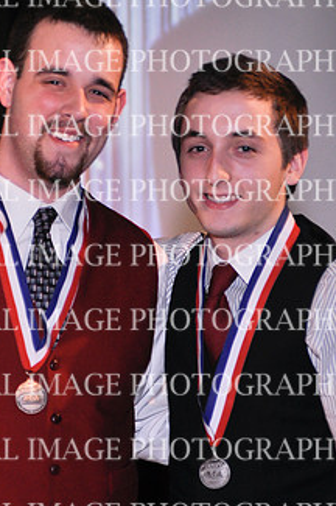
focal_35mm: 108
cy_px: 286
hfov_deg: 12.6
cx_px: 122
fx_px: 1515
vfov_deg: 18.9
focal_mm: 52
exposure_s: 1/60
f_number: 2.8
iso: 400
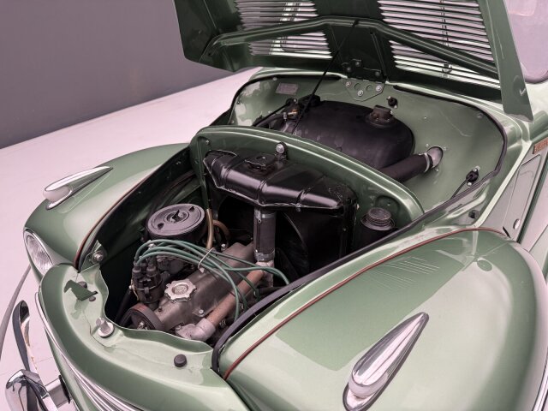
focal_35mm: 24
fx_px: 380
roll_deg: +1.0
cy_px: 206
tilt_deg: -28.1
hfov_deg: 71.6
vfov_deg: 56.8
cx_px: 274
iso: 200
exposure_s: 1/70
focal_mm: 6.76
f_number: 1.78
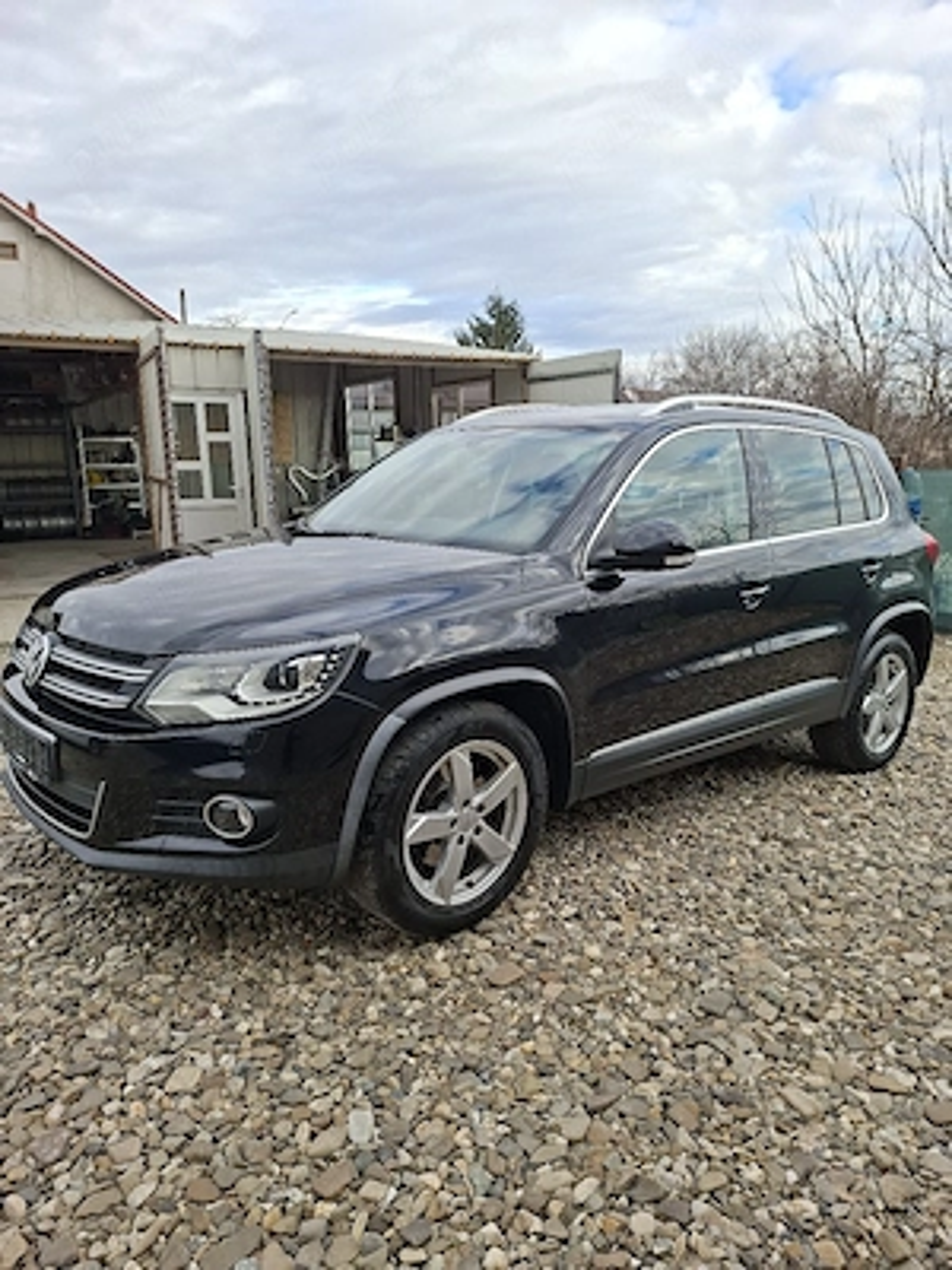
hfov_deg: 58.9
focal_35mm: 23
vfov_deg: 73.9
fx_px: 843
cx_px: 476
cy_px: 635
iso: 50
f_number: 1.8
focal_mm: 5.54
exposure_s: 1/588
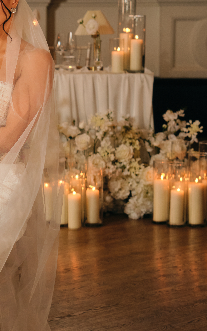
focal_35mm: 110
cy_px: 161
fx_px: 993
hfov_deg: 11.7
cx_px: -31
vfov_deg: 18.9
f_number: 2.8
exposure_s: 1/250
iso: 400
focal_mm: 33
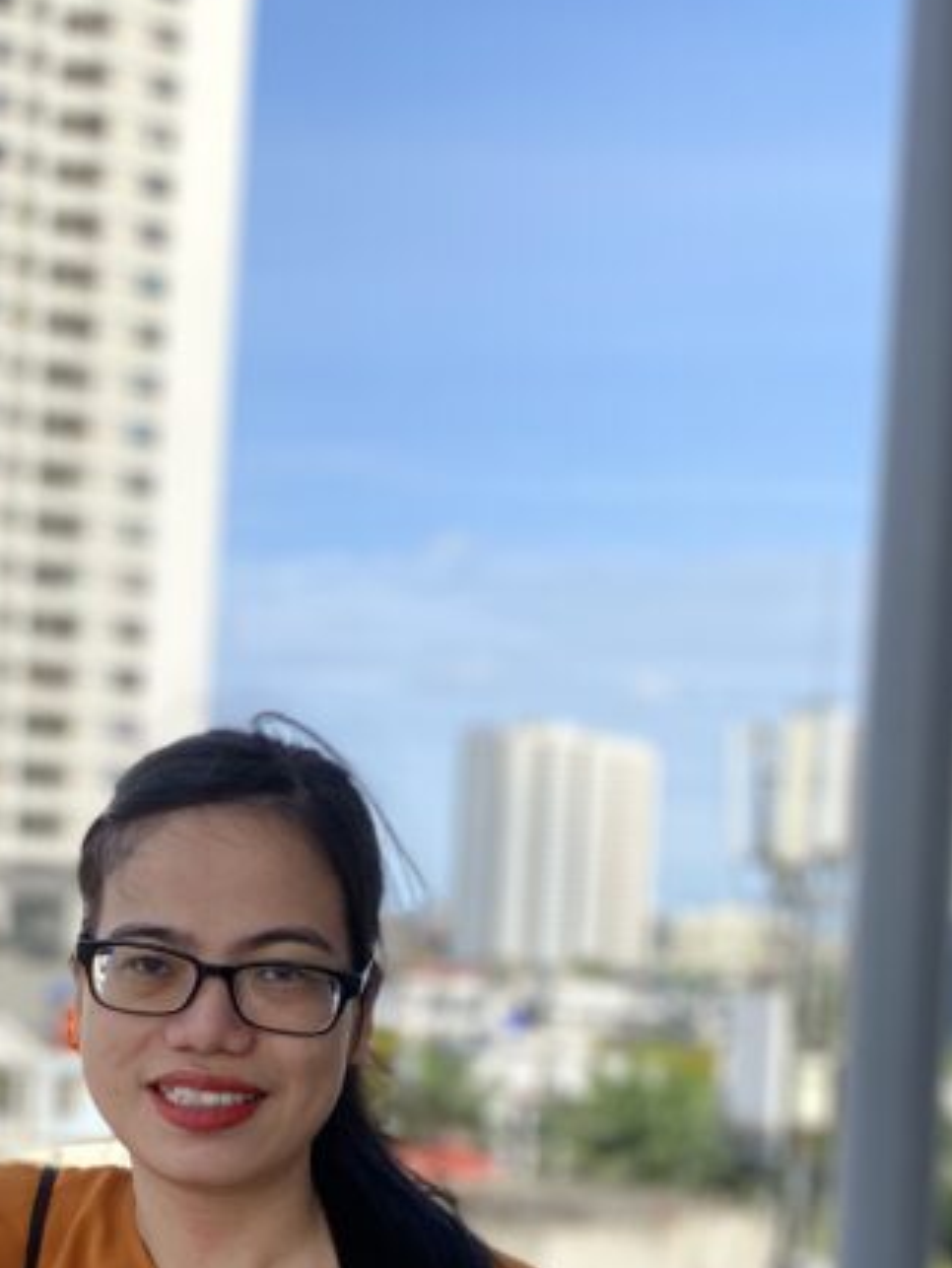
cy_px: 899
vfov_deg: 30.8
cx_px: 163
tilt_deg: +0.7
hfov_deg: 23.2
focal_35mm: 62
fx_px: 2272
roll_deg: -3.3
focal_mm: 4.25
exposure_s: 1/2817
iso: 32
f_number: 1.8
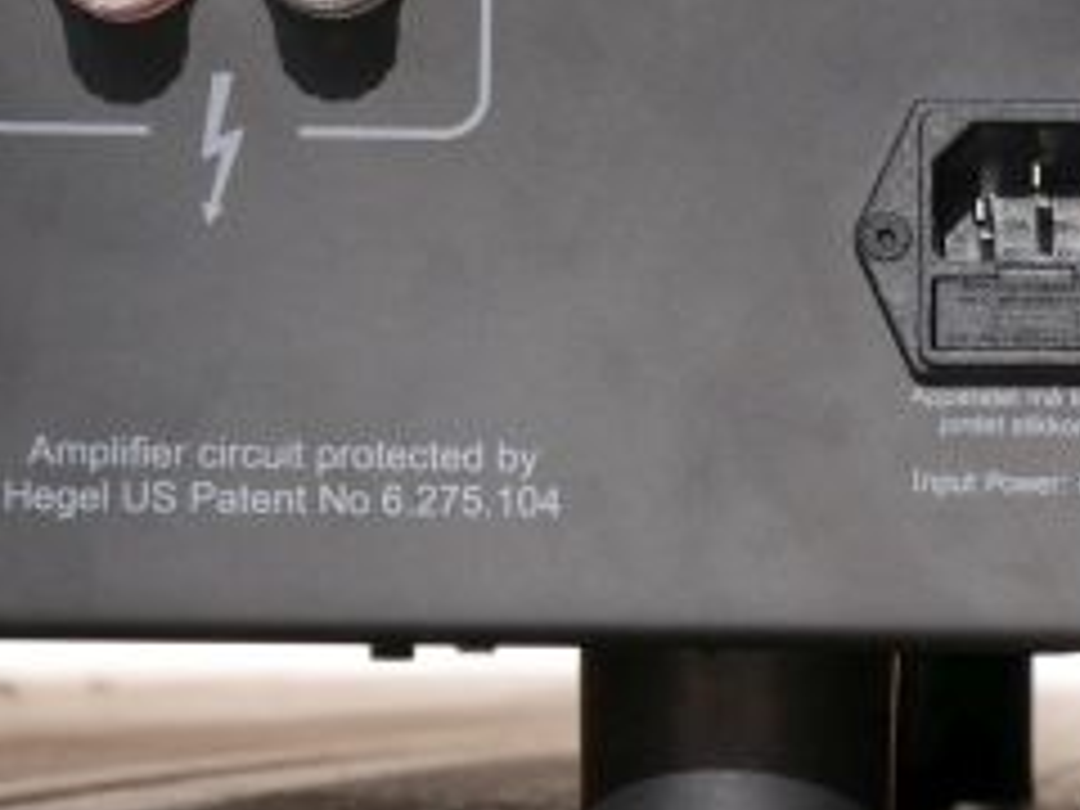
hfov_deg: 7.9
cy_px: 403
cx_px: 1652
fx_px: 7706
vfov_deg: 6.0
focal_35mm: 247
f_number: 7.1
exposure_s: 1/320
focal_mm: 37
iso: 200
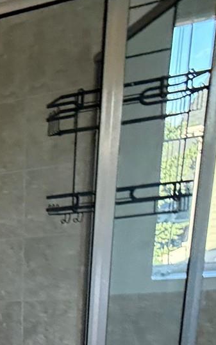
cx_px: -234
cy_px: 314
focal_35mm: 44
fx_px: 415
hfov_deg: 17.9
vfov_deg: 41.5
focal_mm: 2.22
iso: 160
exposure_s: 1/120
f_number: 2.2
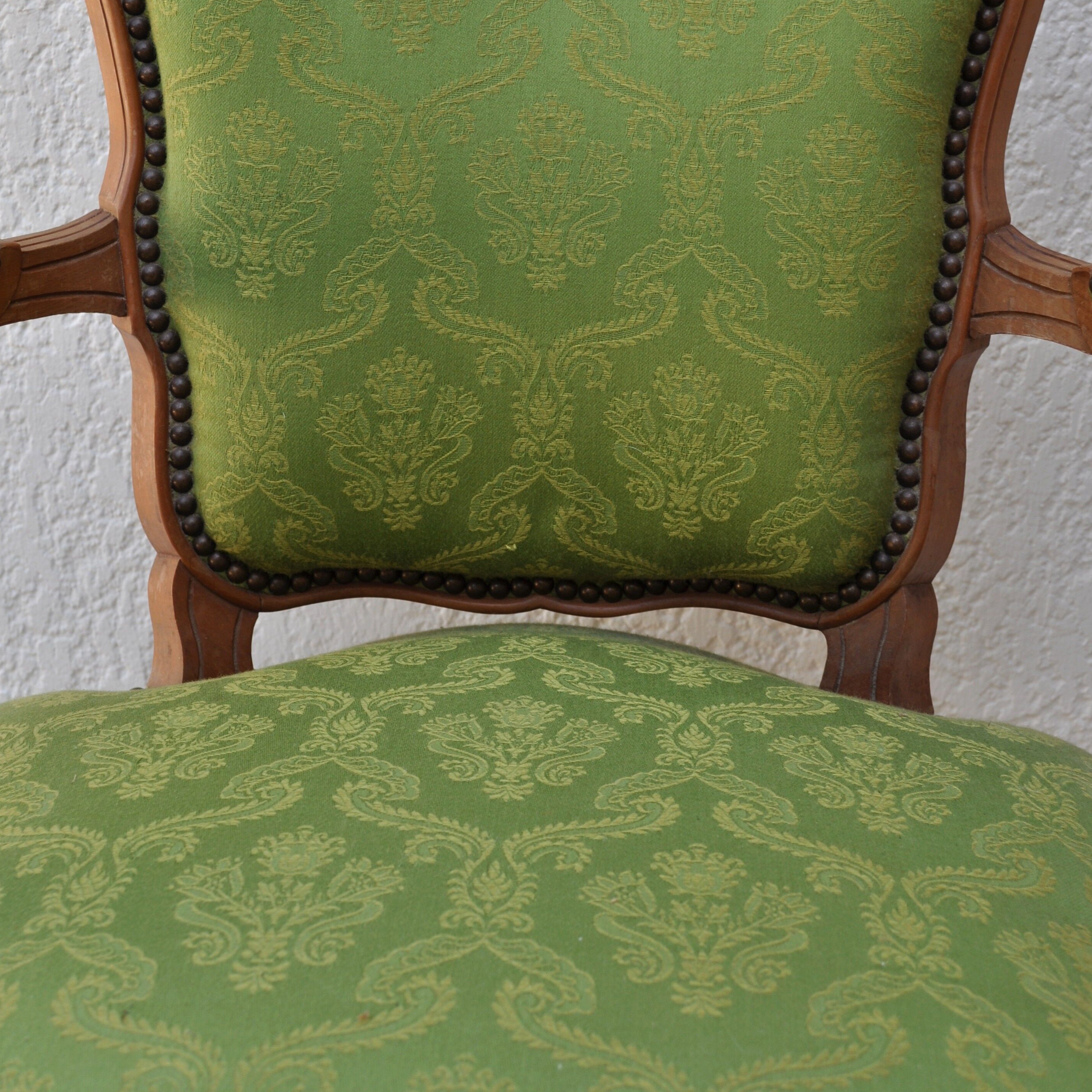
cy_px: 423
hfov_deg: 34.0
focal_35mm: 50
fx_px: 1785
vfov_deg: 33.9
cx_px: 546
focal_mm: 26
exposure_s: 1/125
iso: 200
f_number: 5.6
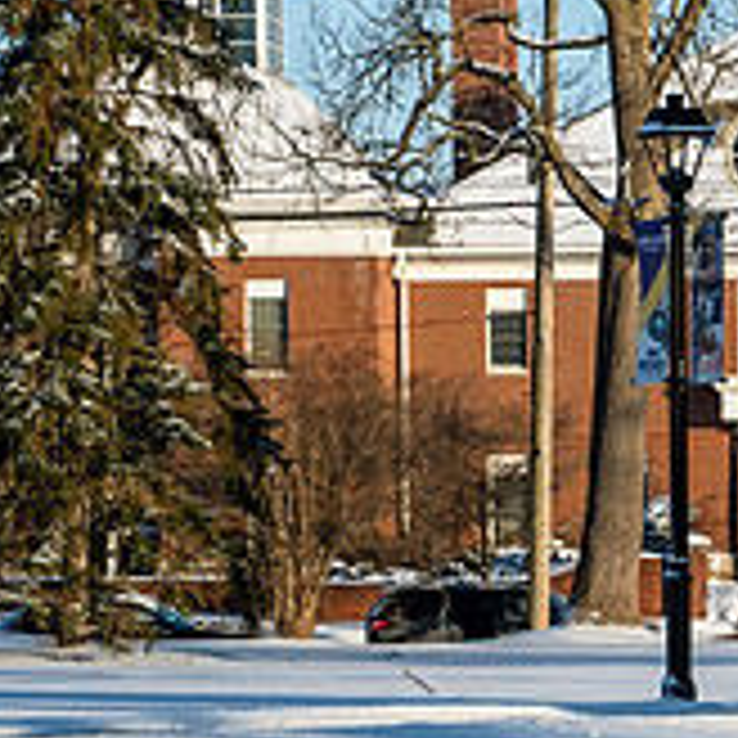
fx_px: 4197
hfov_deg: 9.9
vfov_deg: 10.0
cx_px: 940
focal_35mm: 174
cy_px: 493
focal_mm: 58
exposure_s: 1/400
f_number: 8
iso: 200
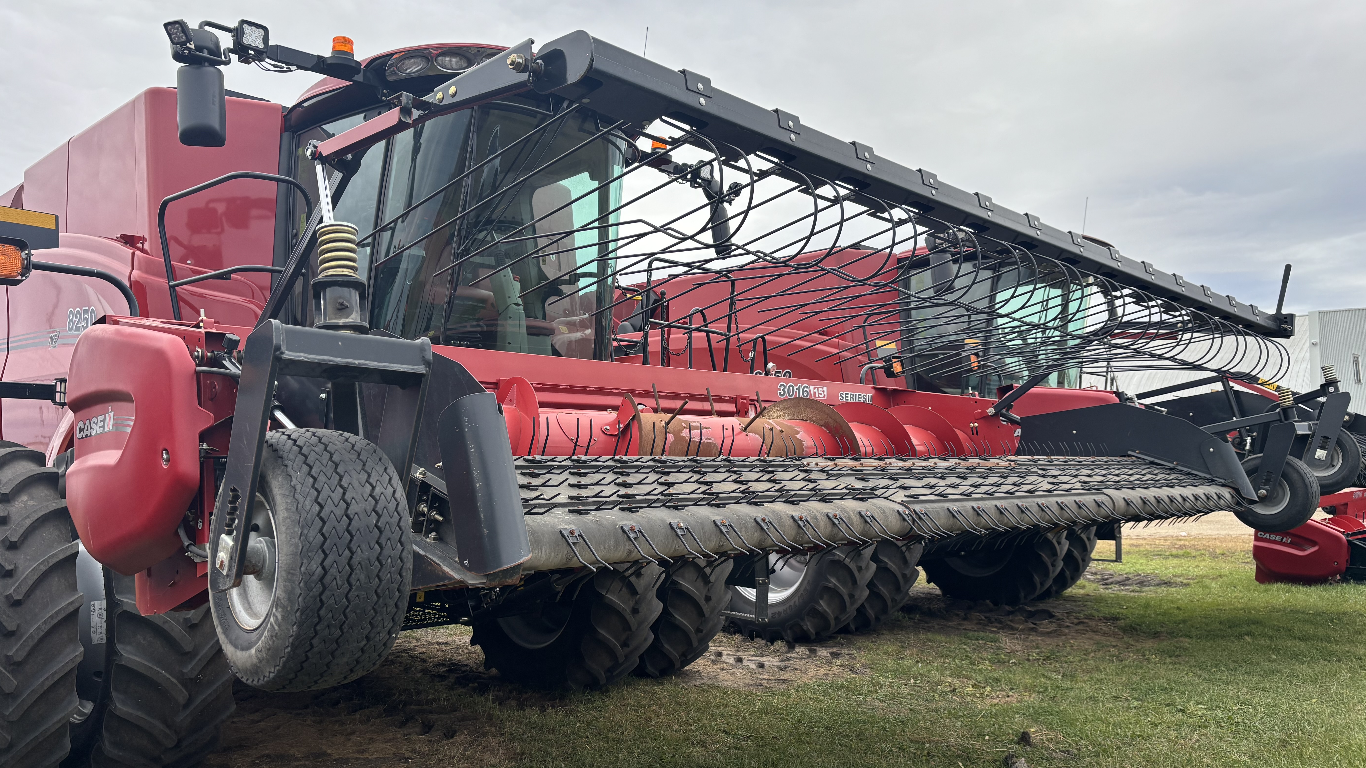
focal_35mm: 29
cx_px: 697
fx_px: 1050
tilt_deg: +4.2
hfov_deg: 66.1
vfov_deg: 40.2
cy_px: 398
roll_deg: +2.4
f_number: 1.6
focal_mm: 5.96
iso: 50
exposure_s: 1/799
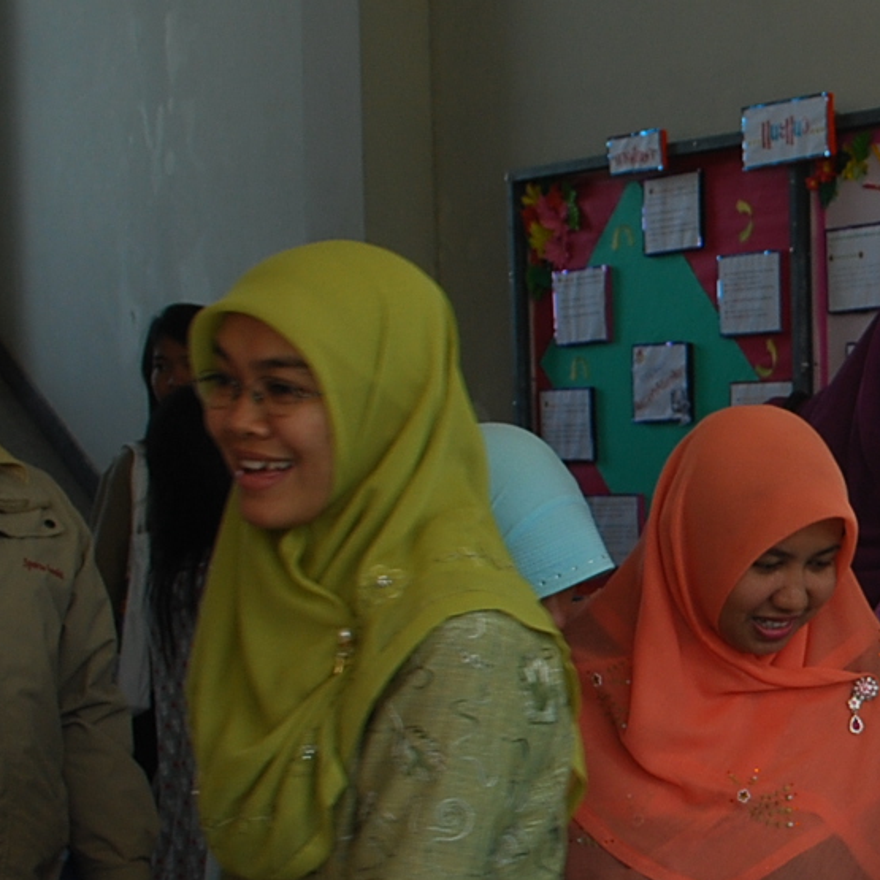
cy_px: 596
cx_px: 1332
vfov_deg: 19.4
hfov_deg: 17.5
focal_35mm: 89
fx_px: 2560
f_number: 7.1
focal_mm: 20
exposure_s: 1/80
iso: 200
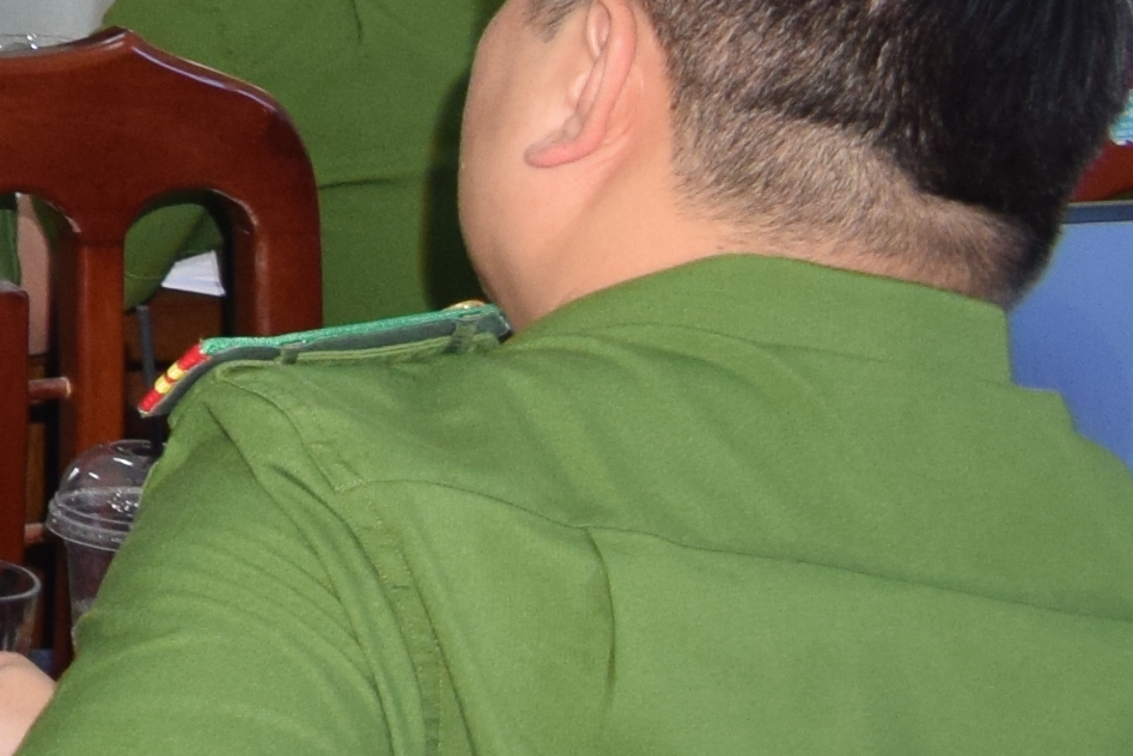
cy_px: -1144
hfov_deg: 9.7
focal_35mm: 171
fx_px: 5383
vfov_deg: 7.4
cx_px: -2101
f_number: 5.6
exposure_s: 1/125
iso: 500
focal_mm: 18
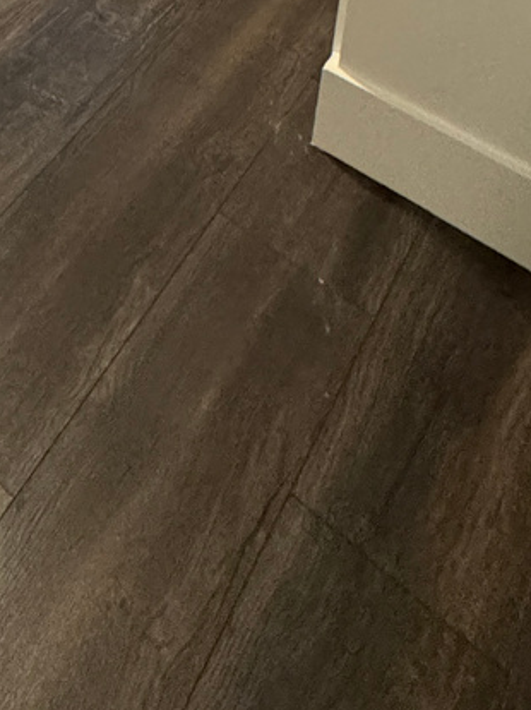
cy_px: -554
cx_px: -223
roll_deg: -0.9
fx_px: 1065
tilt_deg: -12.4
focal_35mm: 52
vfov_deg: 22.4
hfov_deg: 23.5
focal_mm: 2.22
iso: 500
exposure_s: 1/60
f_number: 2.2
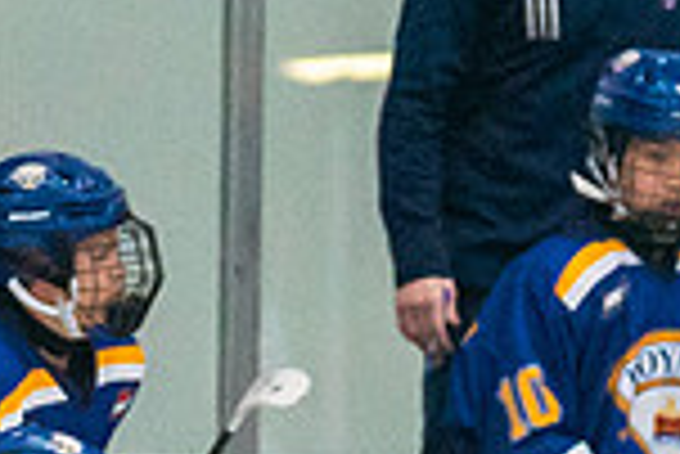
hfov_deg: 2.0
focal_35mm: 1026
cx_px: -99
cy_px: 775
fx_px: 19398
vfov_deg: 1.3
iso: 3200
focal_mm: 112
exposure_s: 1/1250
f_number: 2.8
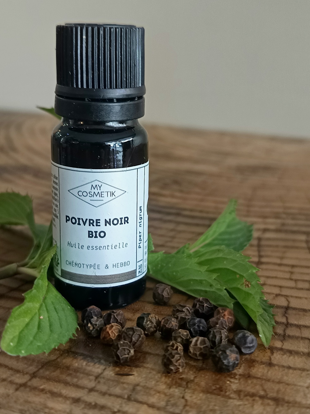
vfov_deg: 71.6
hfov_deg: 56.8
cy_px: 207
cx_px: 155
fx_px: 287
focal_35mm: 24
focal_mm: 5.31
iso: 539
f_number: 1.7
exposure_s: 1/50
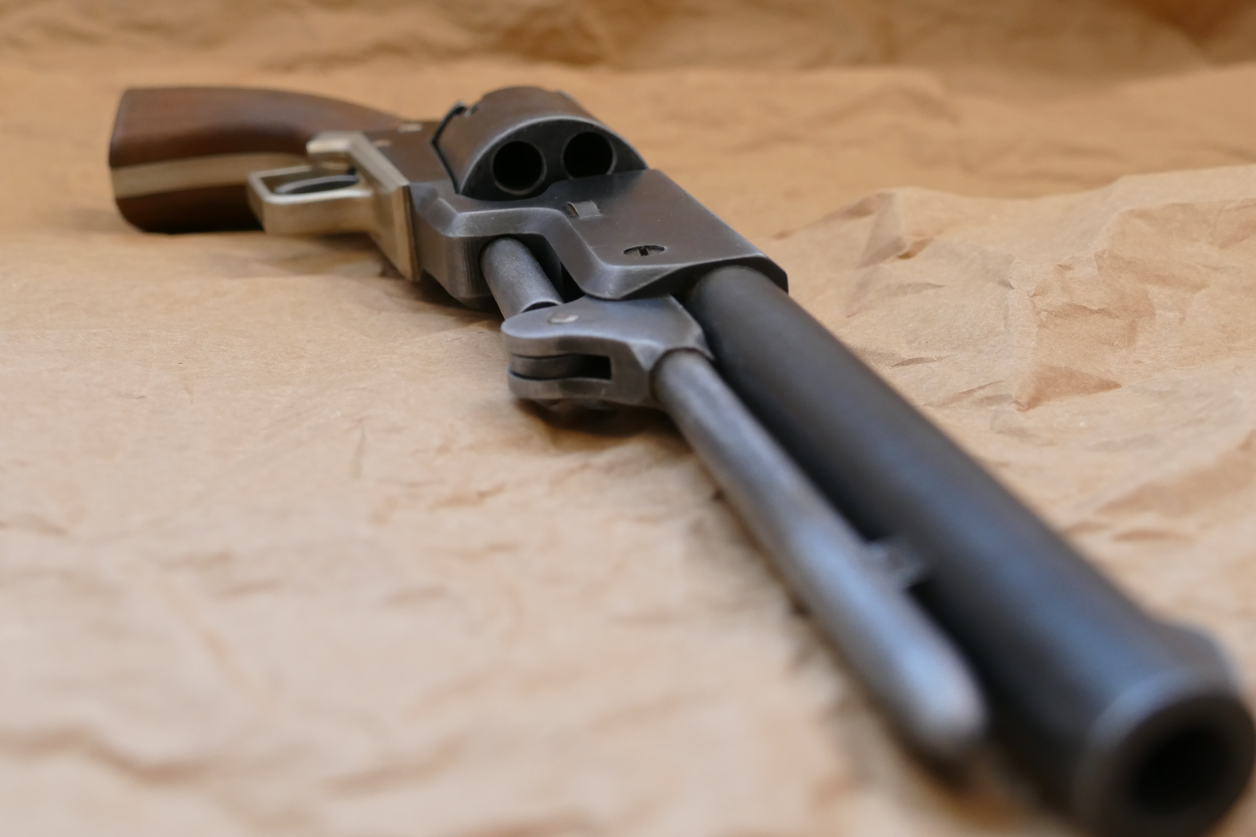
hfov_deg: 45.4
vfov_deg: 31.2
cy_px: 418
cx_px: 628
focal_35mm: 43
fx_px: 1500
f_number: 3.2
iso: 640
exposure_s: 1/80
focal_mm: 15.76
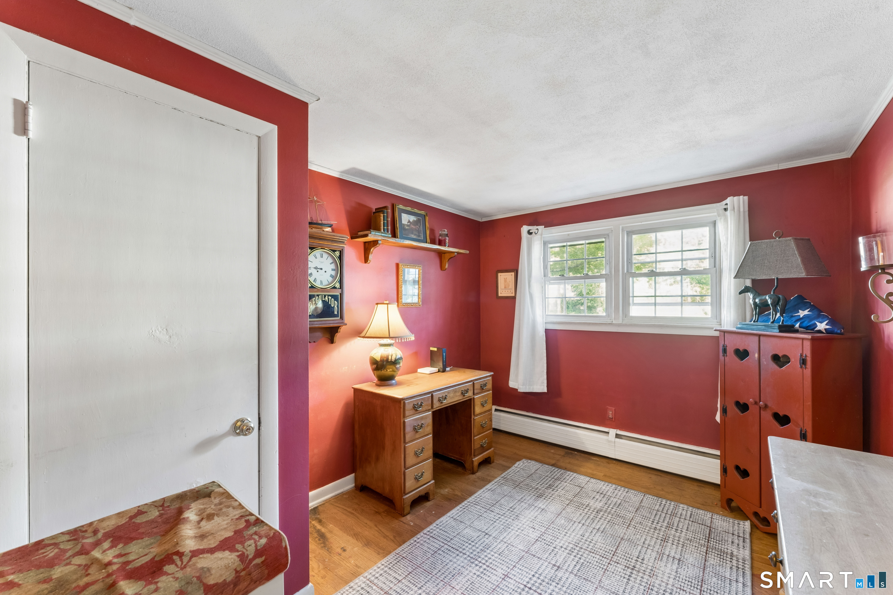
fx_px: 347
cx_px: 446
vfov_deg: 81.2
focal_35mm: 14
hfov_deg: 104.3
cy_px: 298
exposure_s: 1.6
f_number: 13
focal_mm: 14
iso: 400
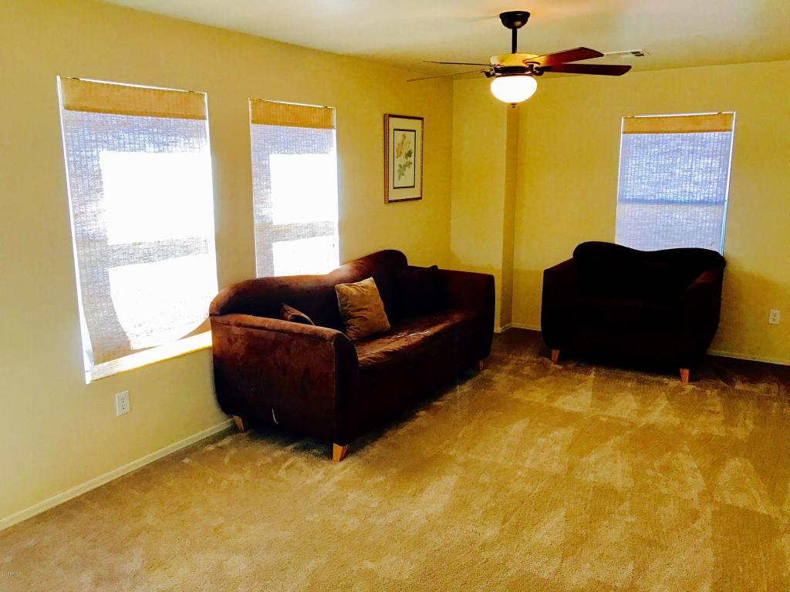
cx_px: 395
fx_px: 639
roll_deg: -0.5
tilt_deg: -10.5
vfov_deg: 49.7
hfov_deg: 63.4
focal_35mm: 28
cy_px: 296
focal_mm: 3.99
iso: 25
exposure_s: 1/30
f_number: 1.8
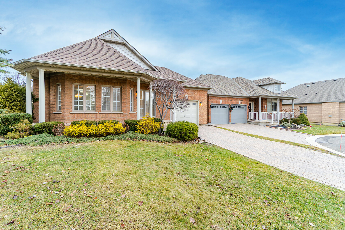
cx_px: 172
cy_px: 115
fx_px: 144
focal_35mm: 15
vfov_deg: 77.3
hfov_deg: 100.4
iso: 50
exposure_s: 1/13
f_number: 7.1
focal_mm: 10
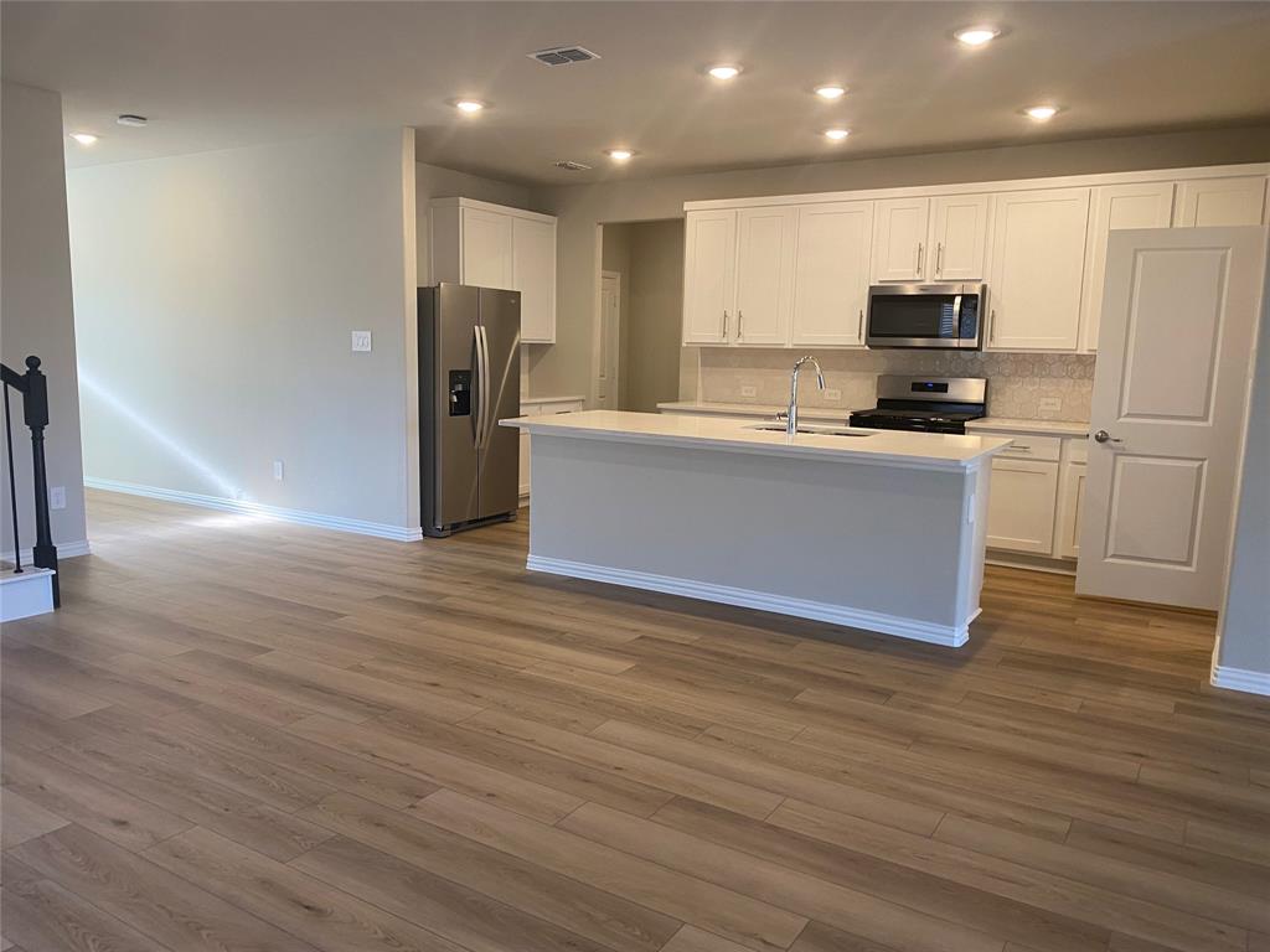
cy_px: 476
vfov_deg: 53.1
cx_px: 635
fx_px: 954
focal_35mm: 26
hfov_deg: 67.3
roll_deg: -1.6
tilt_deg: -6.9
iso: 80
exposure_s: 1/60
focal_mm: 4.25
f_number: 1.8
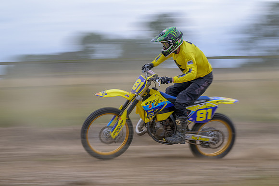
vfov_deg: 11.9
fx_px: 891
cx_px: 140
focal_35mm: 115
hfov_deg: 17.8
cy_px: 93
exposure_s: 1/50
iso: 64
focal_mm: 115
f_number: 14
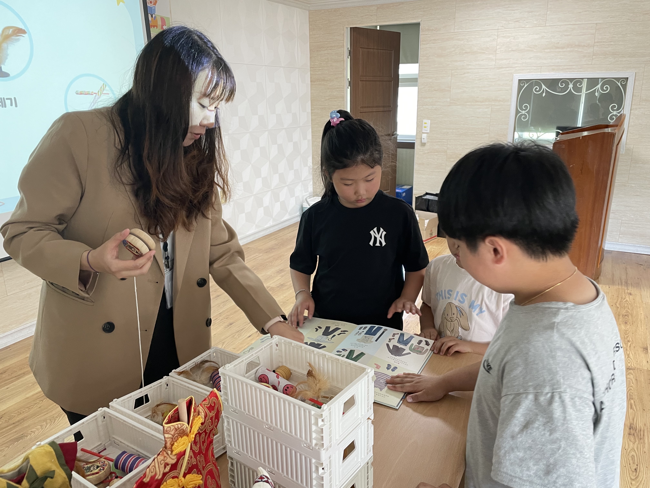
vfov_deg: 53.1
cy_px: 244
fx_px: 488
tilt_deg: -16.8
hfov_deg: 67.3
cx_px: 325
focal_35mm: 26
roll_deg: +0.4
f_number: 1.6
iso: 125
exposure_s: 1/72
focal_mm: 4.2
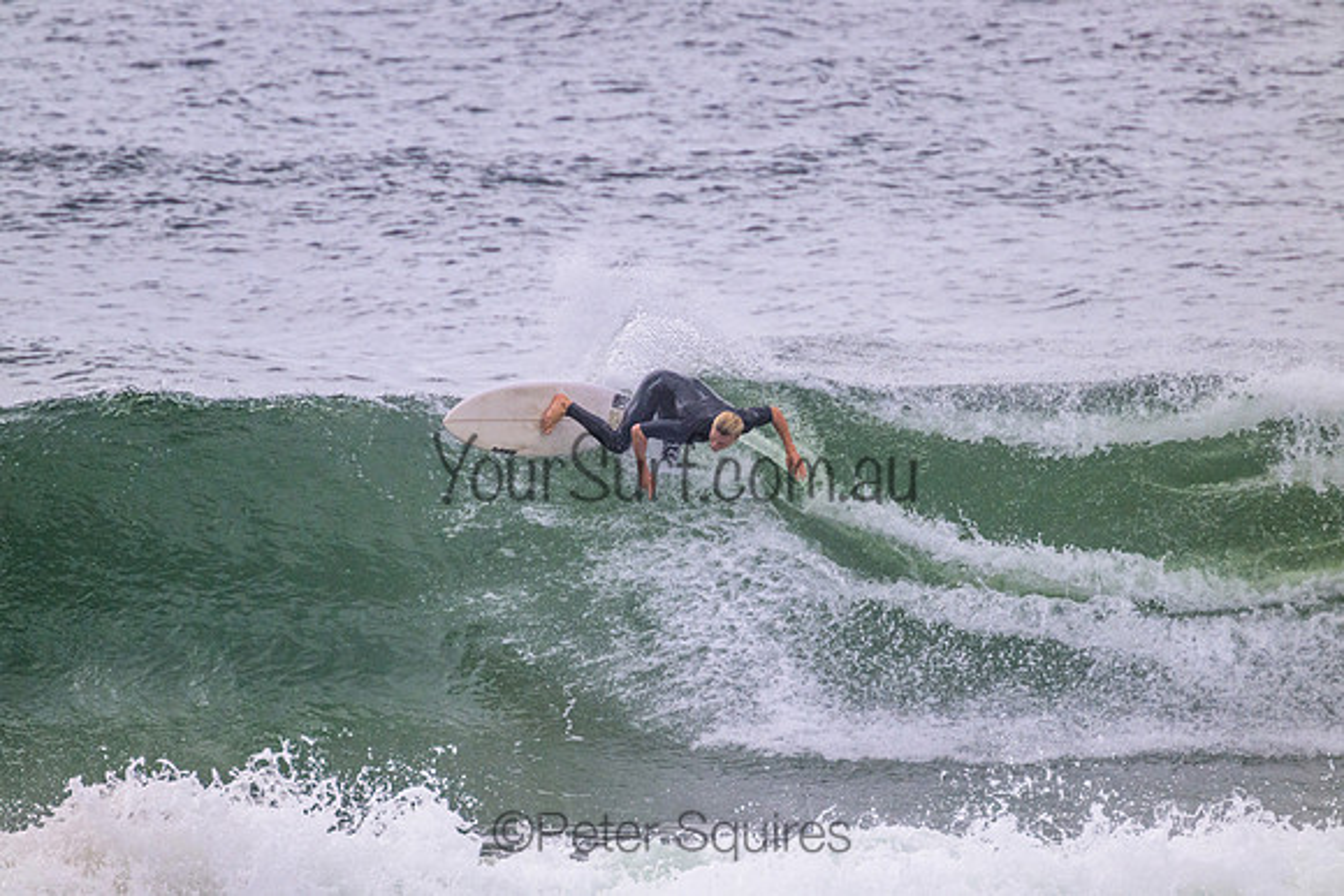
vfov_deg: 1.7
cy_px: 448
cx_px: 672
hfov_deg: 2.6
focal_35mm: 800
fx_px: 29872
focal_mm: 800
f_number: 11
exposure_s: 1/2000
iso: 2200
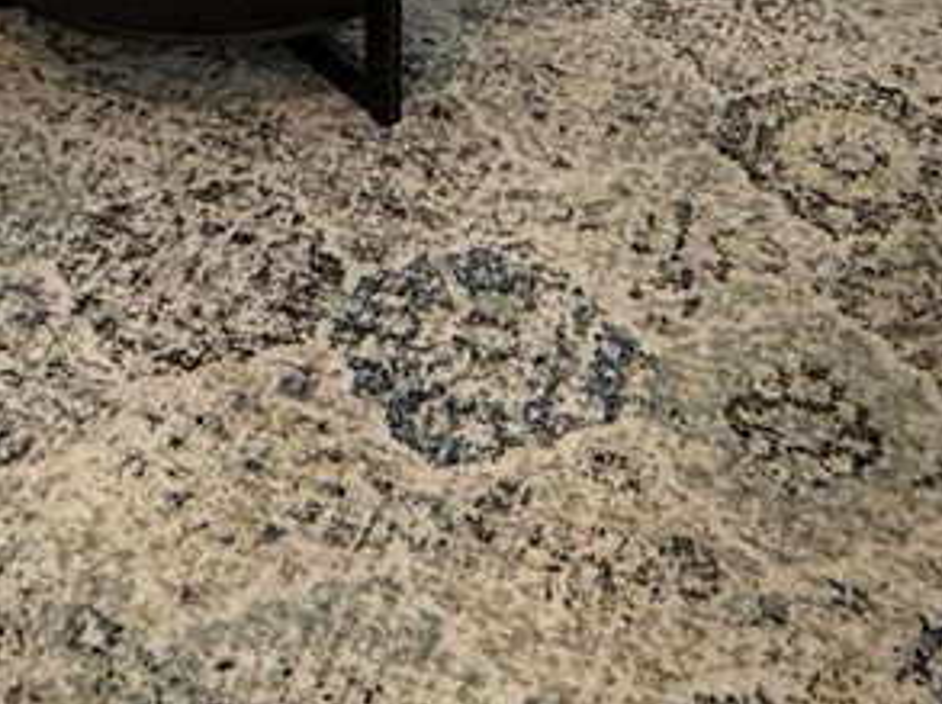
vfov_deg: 16.9
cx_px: 392
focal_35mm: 67
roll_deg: -0.8
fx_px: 1821
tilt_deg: -10.0
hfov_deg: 29.0
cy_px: -665
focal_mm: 2.22
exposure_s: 1/120
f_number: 2.2
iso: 200
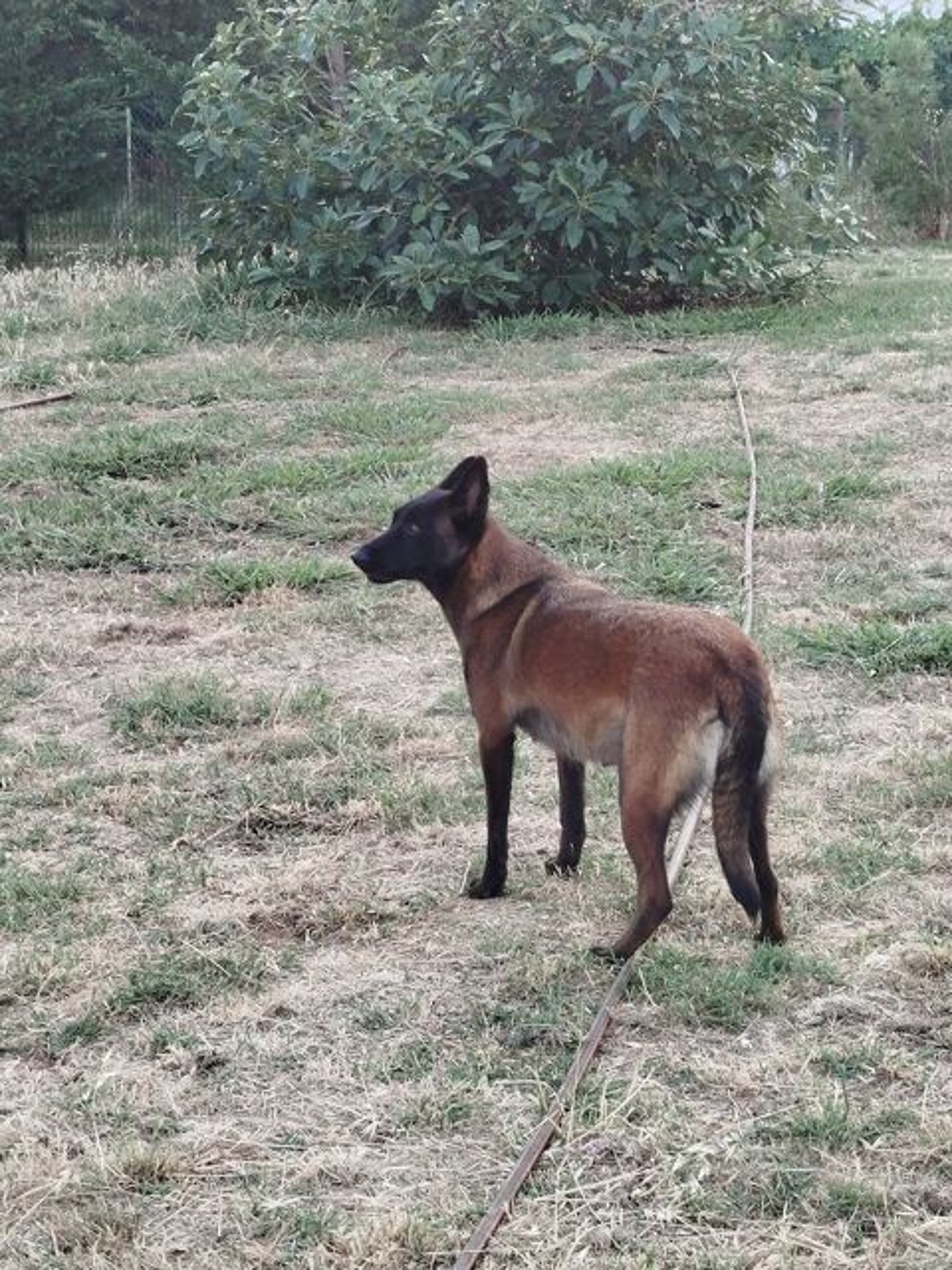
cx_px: 476
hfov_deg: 18.7
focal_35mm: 79
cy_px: 635
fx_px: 2897
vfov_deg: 24.7
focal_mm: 5.31
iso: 125
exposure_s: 1/50
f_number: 1.7
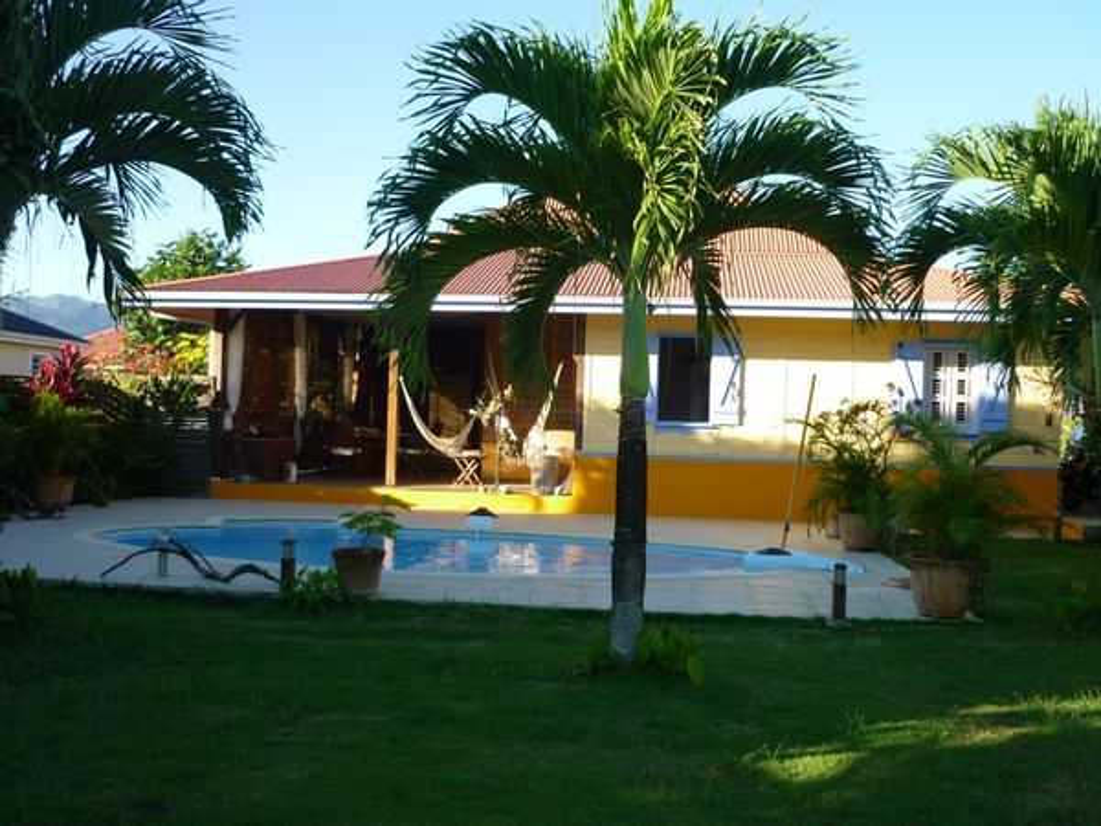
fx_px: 1050
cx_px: 550
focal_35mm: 33
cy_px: 413
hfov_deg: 55.4
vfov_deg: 42.9
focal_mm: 5.5
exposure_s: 1/320
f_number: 2.8
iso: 80
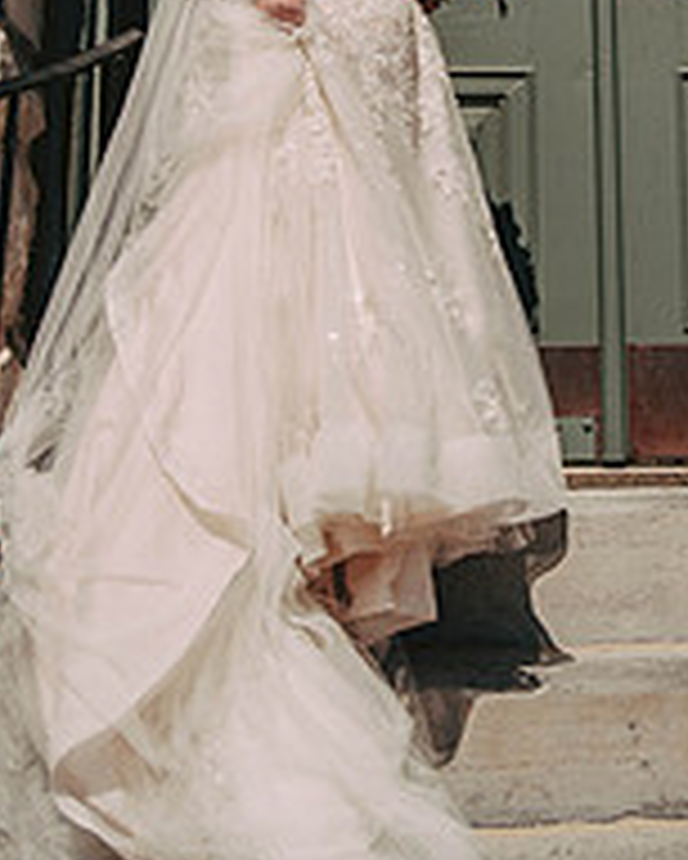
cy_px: 14
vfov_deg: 28.7
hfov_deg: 24.3
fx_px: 1577
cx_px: 535
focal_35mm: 62
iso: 160
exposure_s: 1/4000
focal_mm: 28
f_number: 2.8
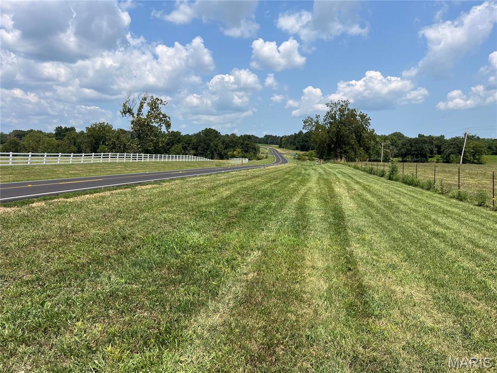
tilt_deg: -7.1
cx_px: 248
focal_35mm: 26
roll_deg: -0.4
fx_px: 373
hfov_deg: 67.3
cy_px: 186
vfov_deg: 53.1
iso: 50
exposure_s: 1/4149
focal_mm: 5.1
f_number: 1.6
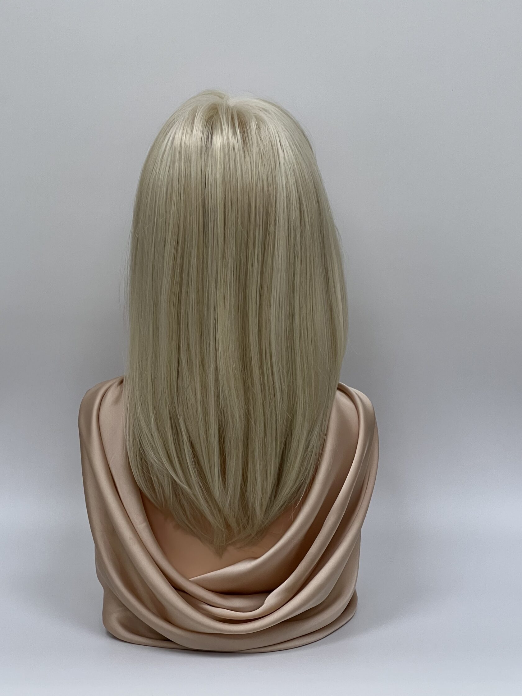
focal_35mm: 88
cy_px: 330
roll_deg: +0.4
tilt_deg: -12.1
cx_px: 234
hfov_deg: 16.8
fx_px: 1769
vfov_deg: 22.3
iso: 160
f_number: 2.8
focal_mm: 9
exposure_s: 1/100
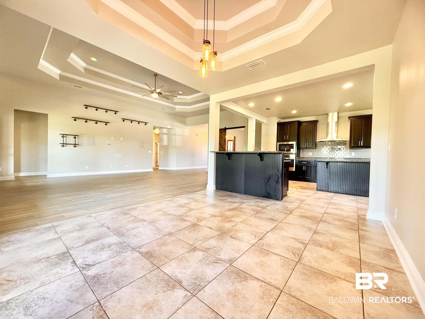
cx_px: 212
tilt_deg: -1.5
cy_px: 160
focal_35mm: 14
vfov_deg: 85.7
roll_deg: -1.1
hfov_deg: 102.1
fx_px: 172
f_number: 2.2
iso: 400
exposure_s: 1/60
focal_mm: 2.22
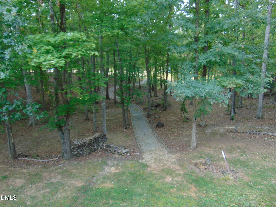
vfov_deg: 54.9
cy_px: 104
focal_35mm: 25
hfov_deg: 69.4
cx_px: 138
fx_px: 199
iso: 80
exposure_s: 1/50
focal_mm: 4.5
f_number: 3
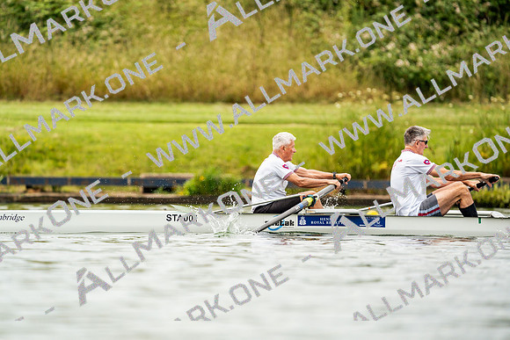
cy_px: 170
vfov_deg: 2.3
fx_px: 8502
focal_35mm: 600
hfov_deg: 3.4
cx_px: 255
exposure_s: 1/2000
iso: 400
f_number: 6.3
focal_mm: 600
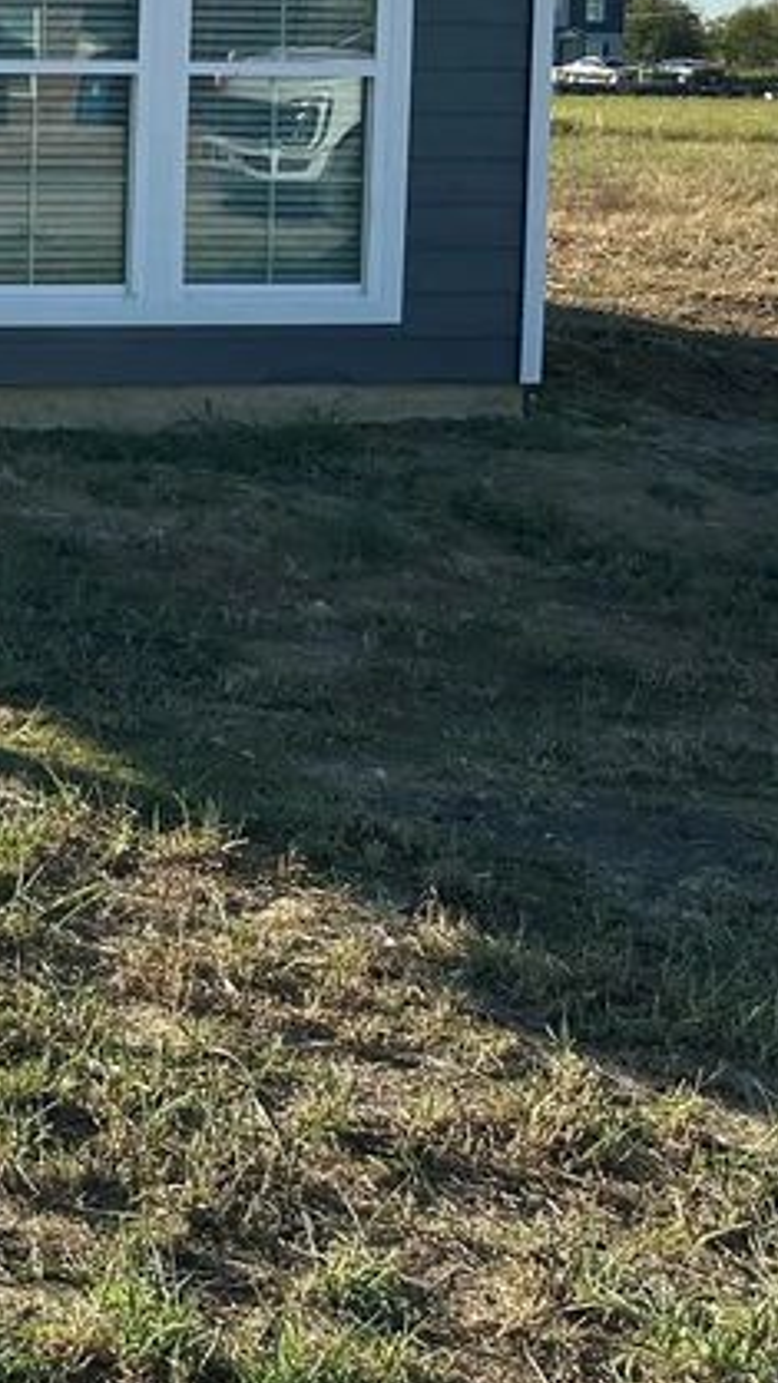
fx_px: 2348
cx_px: -619
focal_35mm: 64
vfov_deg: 31.4
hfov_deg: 16.0
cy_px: 156
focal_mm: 6.86
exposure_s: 1/3247
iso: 80
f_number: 1.78
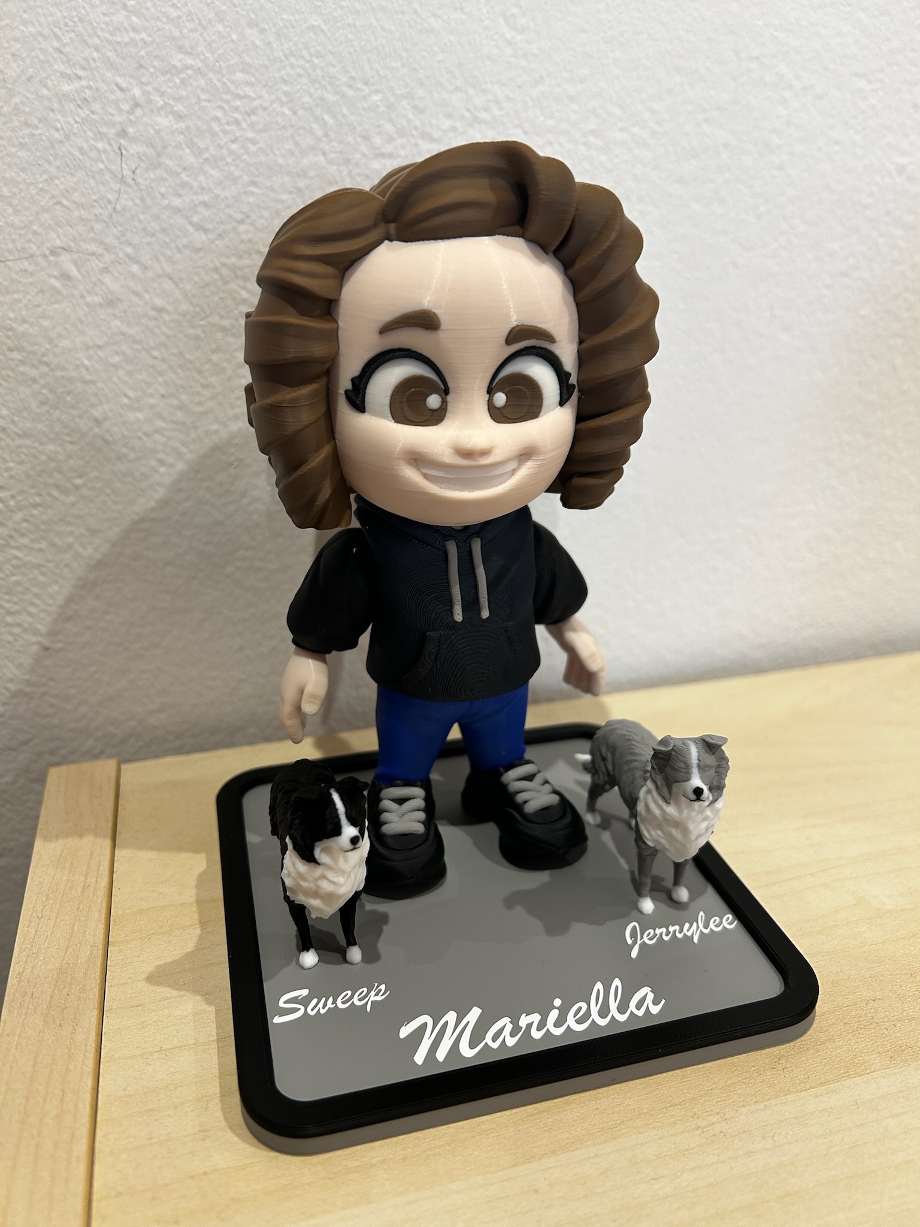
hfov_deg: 53.1
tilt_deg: -23.7
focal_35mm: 26
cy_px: 614
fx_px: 921
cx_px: 460
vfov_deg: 67.3
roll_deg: -0.6
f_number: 1.5
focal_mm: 5.7
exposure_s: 1/50
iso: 80
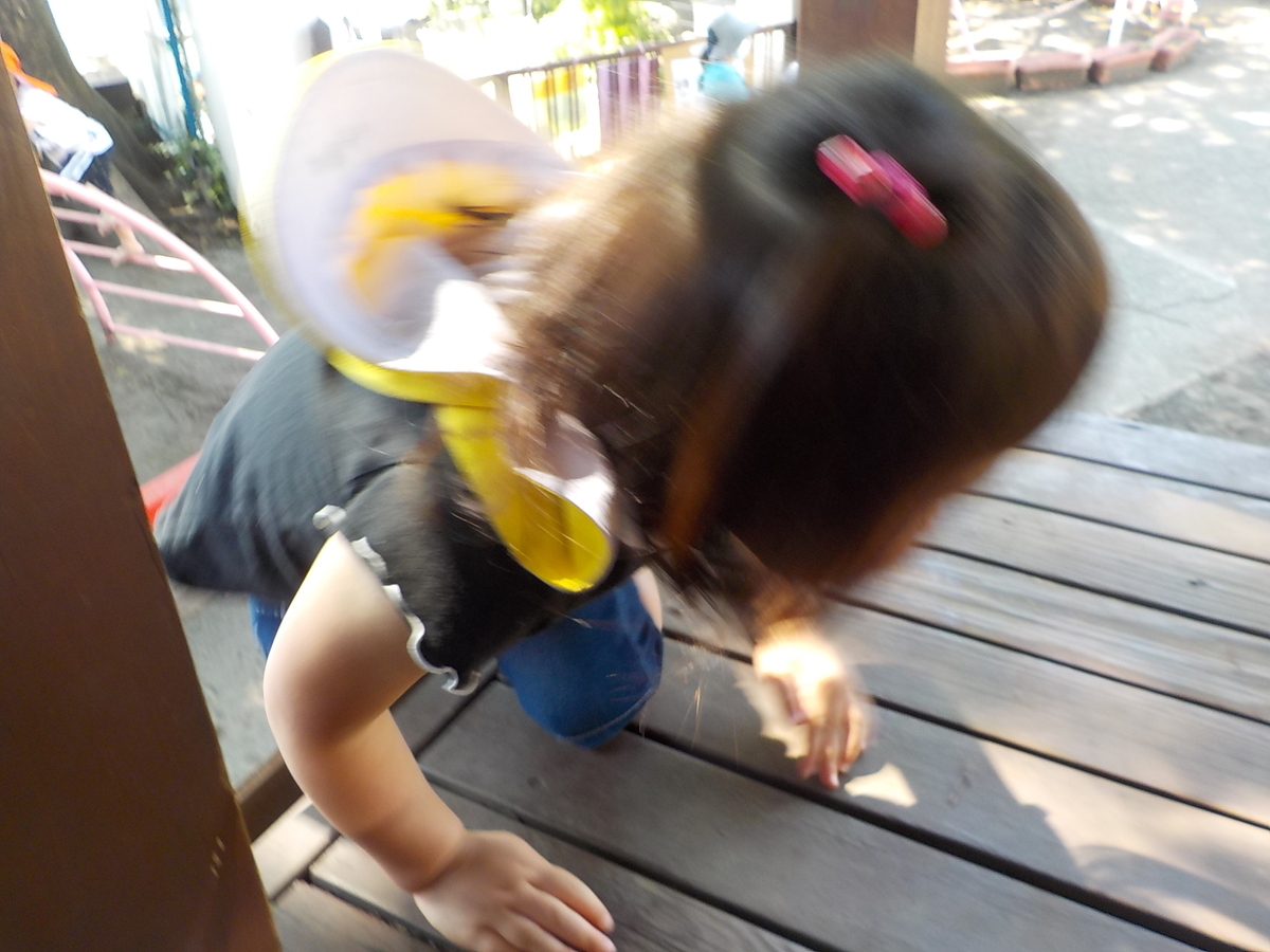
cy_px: 476
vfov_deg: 46.8
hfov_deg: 60.0
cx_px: 635
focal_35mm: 30
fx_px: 1101
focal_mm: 4.1
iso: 125
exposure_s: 1/30
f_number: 3.3
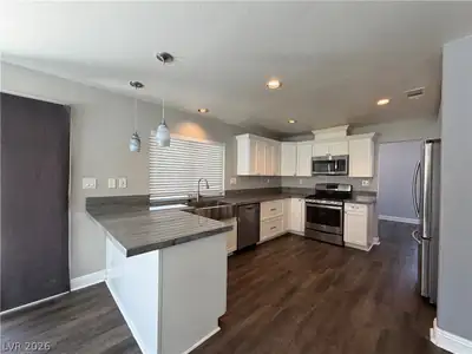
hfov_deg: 102.1
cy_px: 177
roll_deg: -0.8
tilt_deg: +0.0
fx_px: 191
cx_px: 236
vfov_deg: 85.7
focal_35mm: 14
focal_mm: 2.22
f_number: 2.2
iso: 200
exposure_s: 1/120
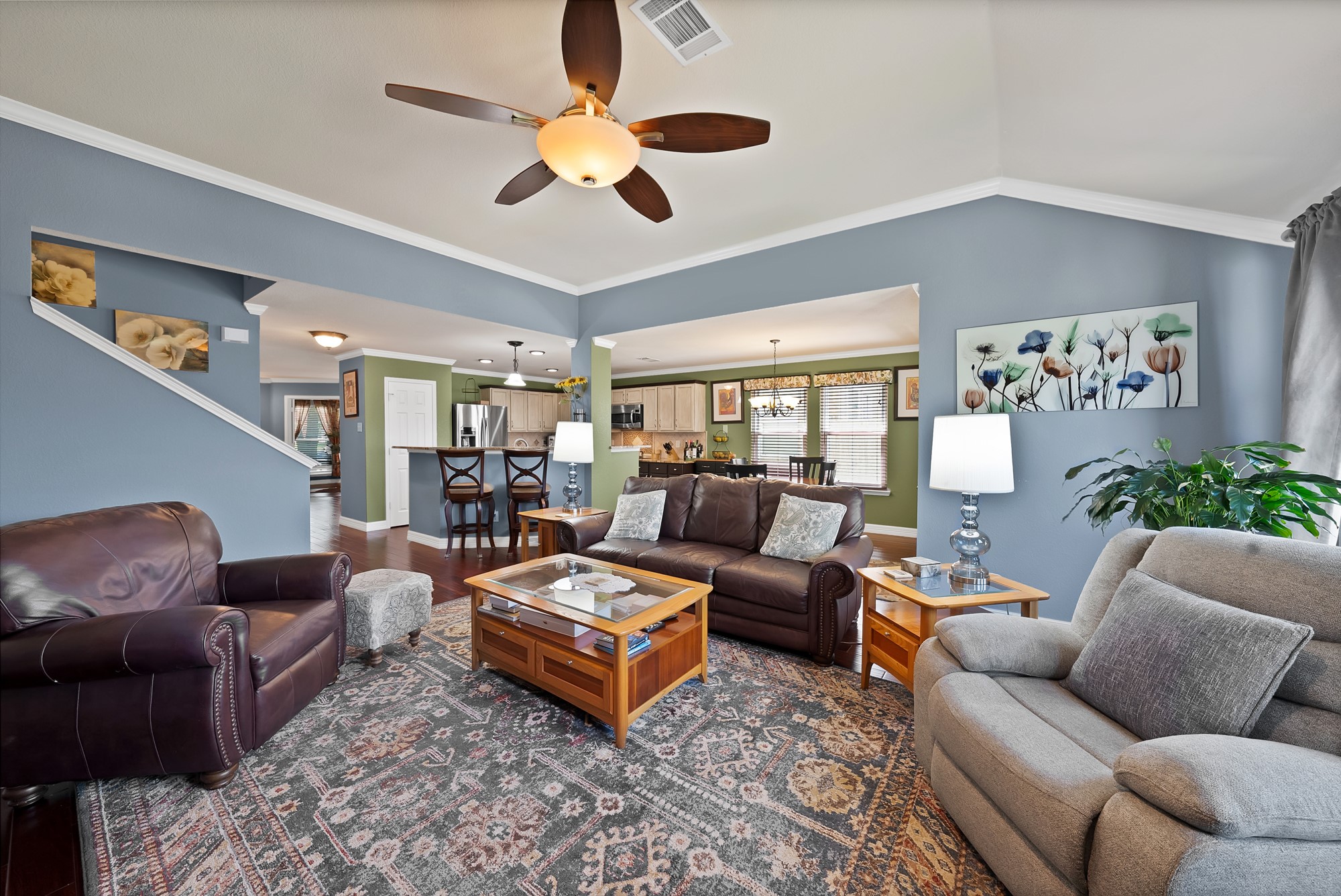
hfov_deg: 112.6
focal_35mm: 12
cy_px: 448
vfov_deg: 90.1
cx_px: 670
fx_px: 447
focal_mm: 12
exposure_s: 1/1.25
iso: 640
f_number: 9
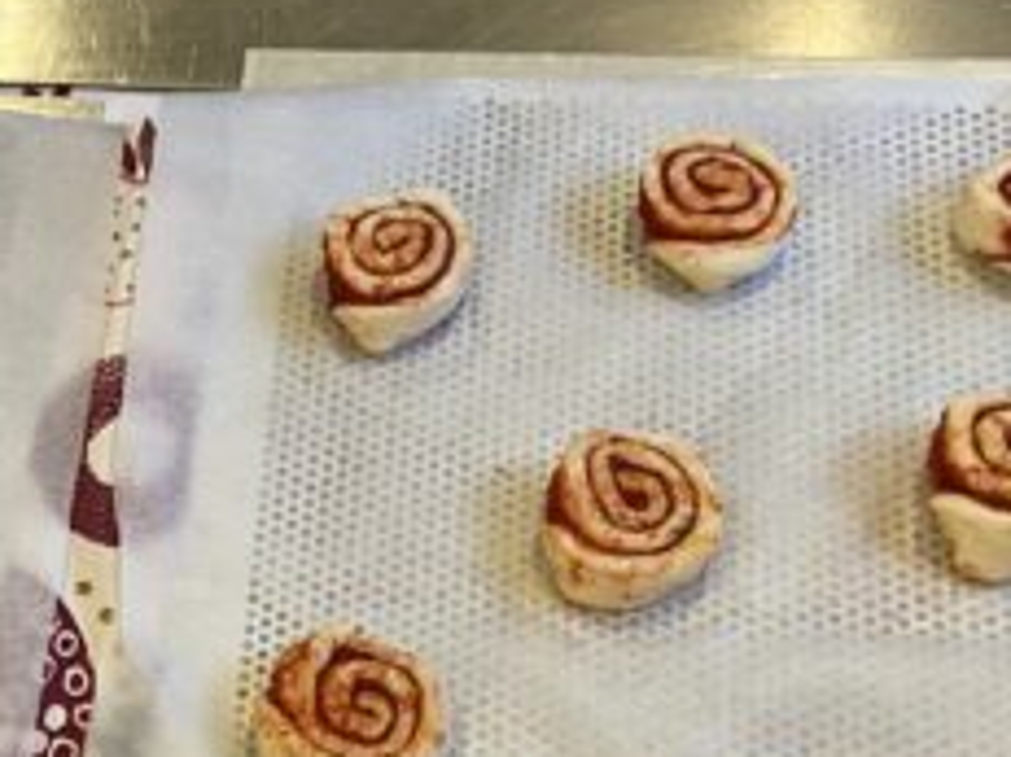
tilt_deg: -61.0
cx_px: 94
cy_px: 613
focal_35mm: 75
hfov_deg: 25.2
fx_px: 2189
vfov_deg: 19.4
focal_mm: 4.25
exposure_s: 1/50
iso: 250
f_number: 1.8
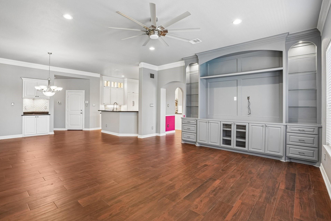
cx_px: 158
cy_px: 105
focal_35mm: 17
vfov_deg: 70.4
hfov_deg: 93.2
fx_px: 156
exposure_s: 1/6
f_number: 8
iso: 400
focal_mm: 16
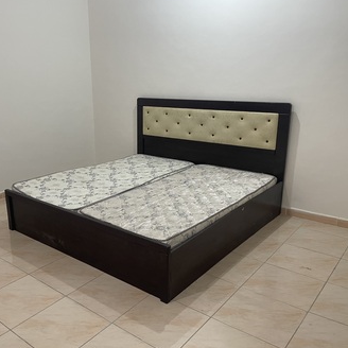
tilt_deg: -15.1
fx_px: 364
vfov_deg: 51.1
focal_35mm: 32
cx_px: 117
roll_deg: +1.8
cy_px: 175
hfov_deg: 50.2
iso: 125
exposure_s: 1/60
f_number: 1.6
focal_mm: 4.2
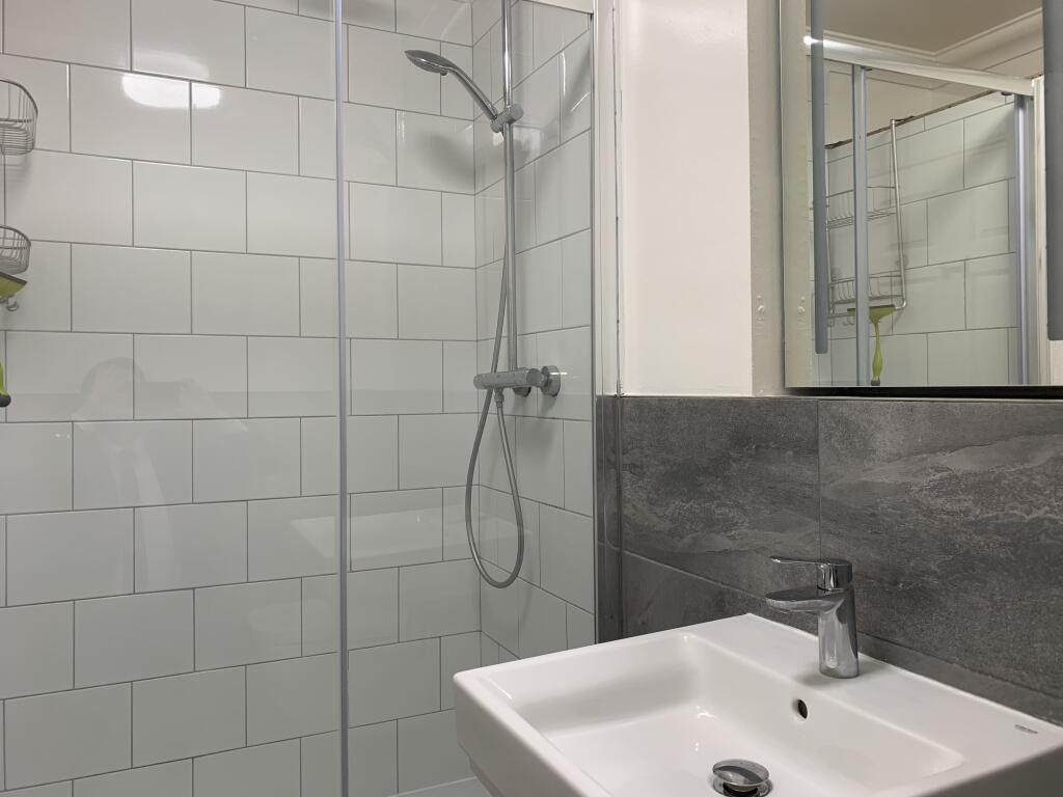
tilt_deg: +0.1
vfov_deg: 53.1
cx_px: 532
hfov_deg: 67.3
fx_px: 798
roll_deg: +0.8
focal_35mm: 26
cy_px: 398
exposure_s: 1/112
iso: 100
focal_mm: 4.25
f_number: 1.8
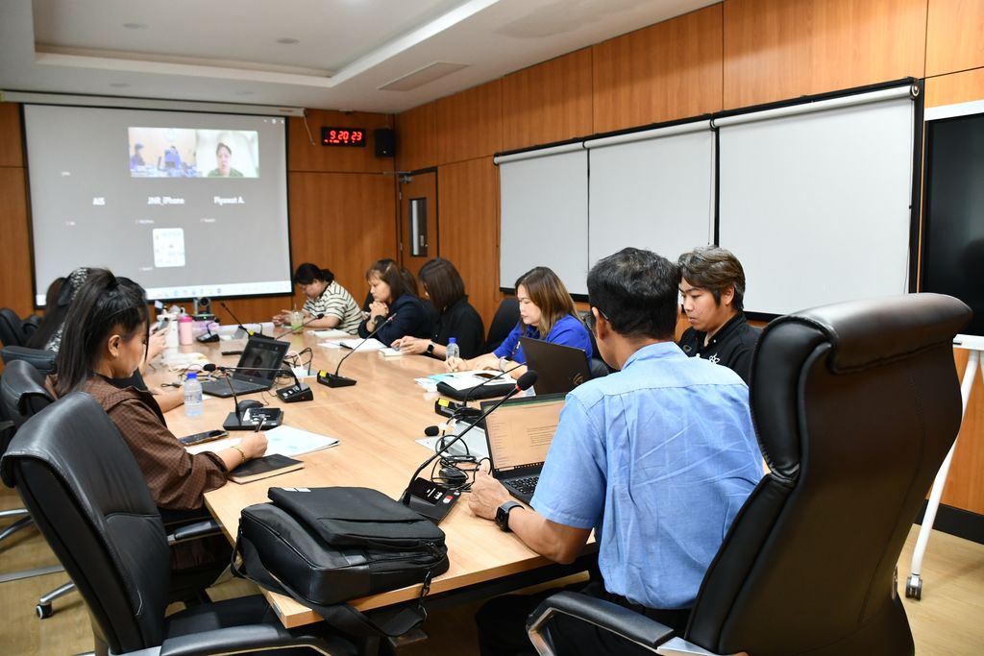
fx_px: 738
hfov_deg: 67.4
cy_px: 328
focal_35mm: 27
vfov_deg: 47.9
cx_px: 492
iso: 1250
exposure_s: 1/125
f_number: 3.5
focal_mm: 18
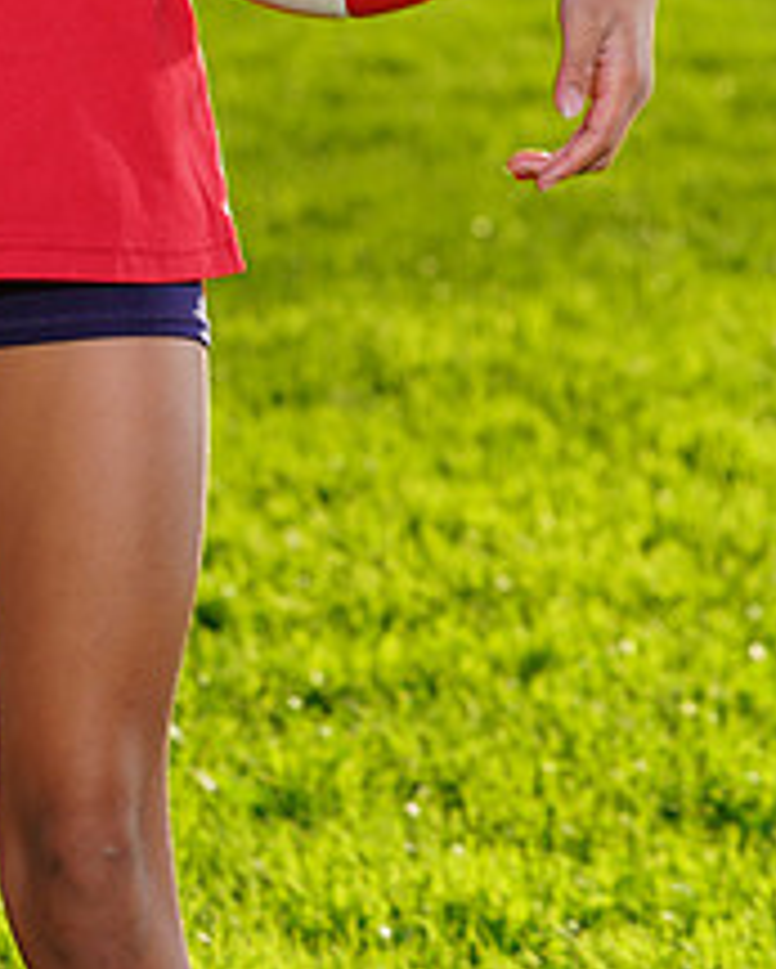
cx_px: -61
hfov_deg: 3.5
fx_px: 12795
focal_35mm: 446
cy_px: -327
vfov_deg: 4.3
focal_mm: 177
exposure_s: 1/250
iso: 200
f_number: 10
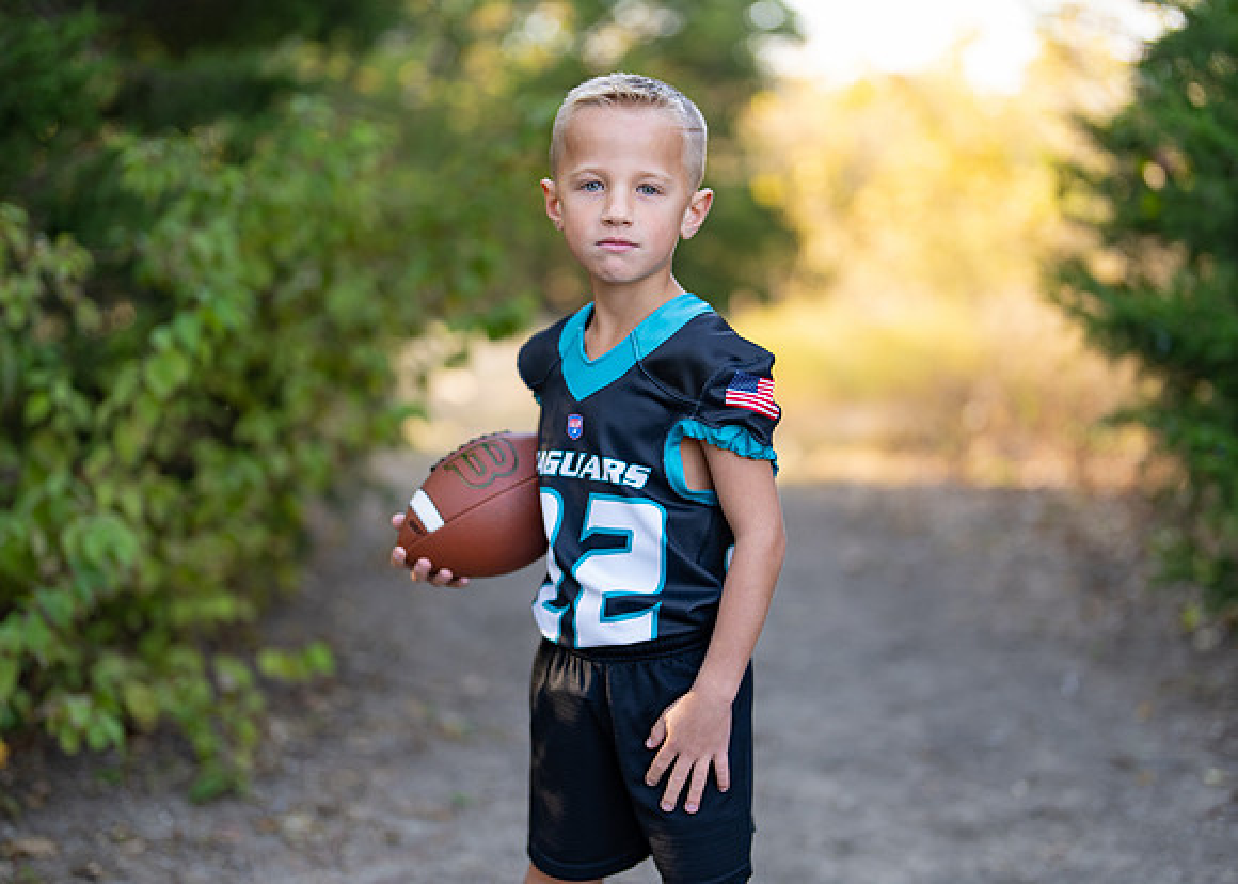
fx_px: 2004
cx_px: 631
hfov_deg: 34.3
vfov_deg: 24.9
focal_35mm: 57
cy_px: 436
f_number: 1.2
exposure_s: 1/320
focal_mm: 50
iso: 100
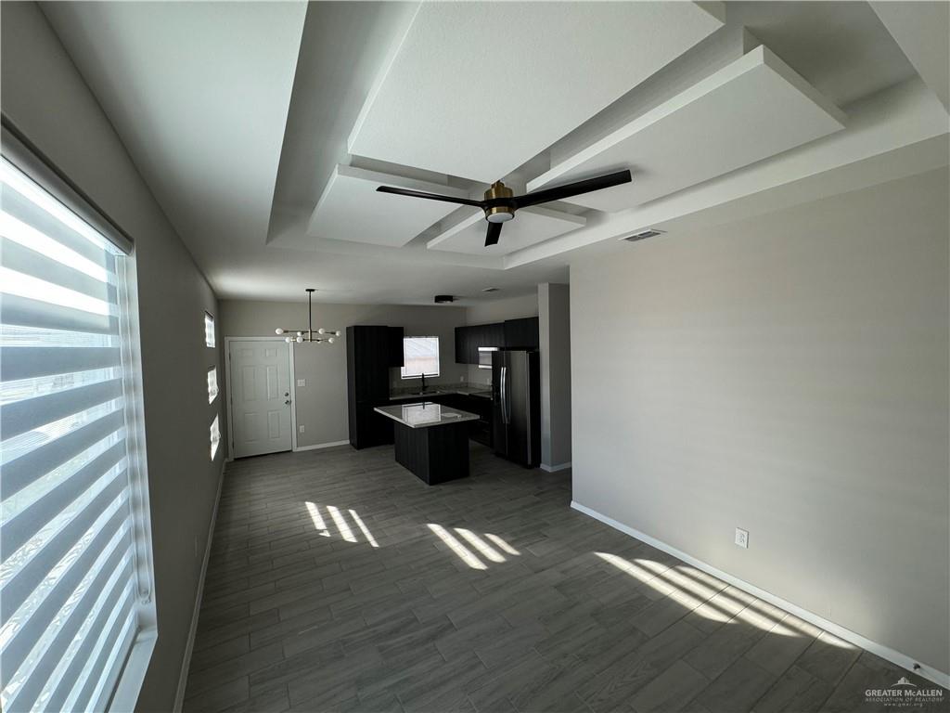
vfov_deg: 85.7
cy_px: 356
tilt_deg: -1.8
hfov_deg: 102.1
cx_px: 475
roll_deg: +1.6
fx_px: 384
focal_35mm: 14
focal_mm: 2.22
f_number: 2.2
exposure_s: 1/99
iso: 200
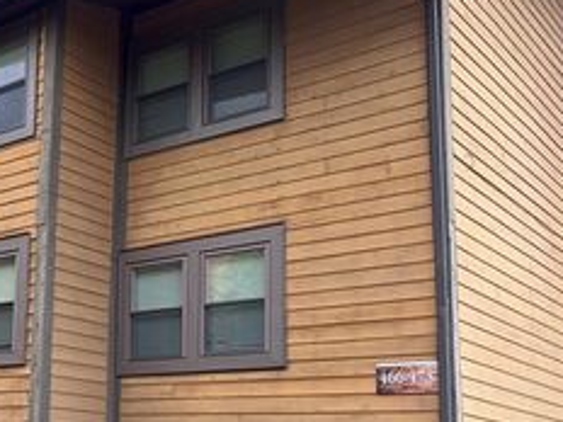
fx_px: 911
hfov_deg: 32.2
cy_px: 307
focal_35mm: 56
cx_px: 29
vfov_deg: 25.8
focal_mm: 5.96
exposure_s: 1/462
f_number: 1.6
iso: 64
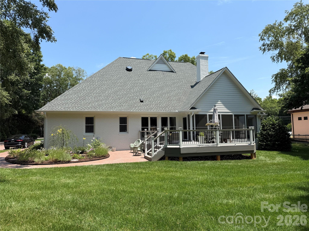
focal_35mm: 24
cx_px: 154
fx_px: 214
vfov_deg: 56.8
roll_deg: +0.8
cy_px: 116
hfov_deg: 71.6
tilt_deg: +5.4
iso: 80
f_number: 1.78
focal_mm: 6.76
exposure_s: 1/3425
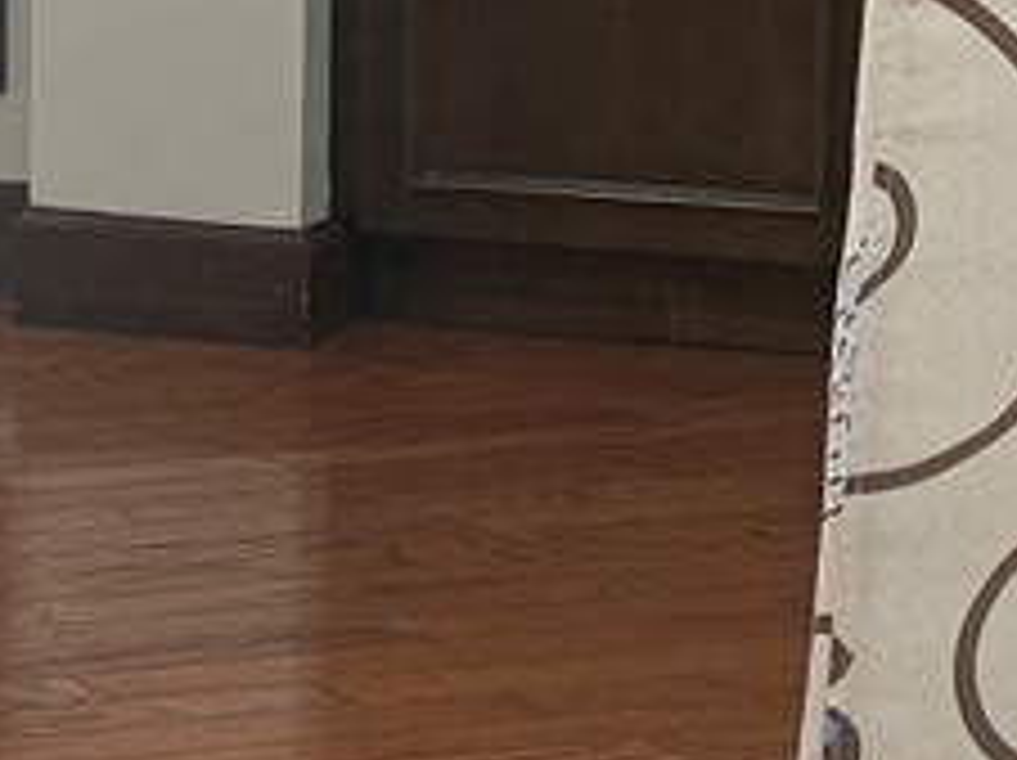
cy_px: 27
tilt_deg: -8.1
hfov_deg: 11.4
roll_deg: +0.5
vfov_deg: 8.7
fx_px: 4989
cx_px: -266
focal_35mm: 170
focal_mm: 6.76
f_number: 1.78
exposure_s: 1/120
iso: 250
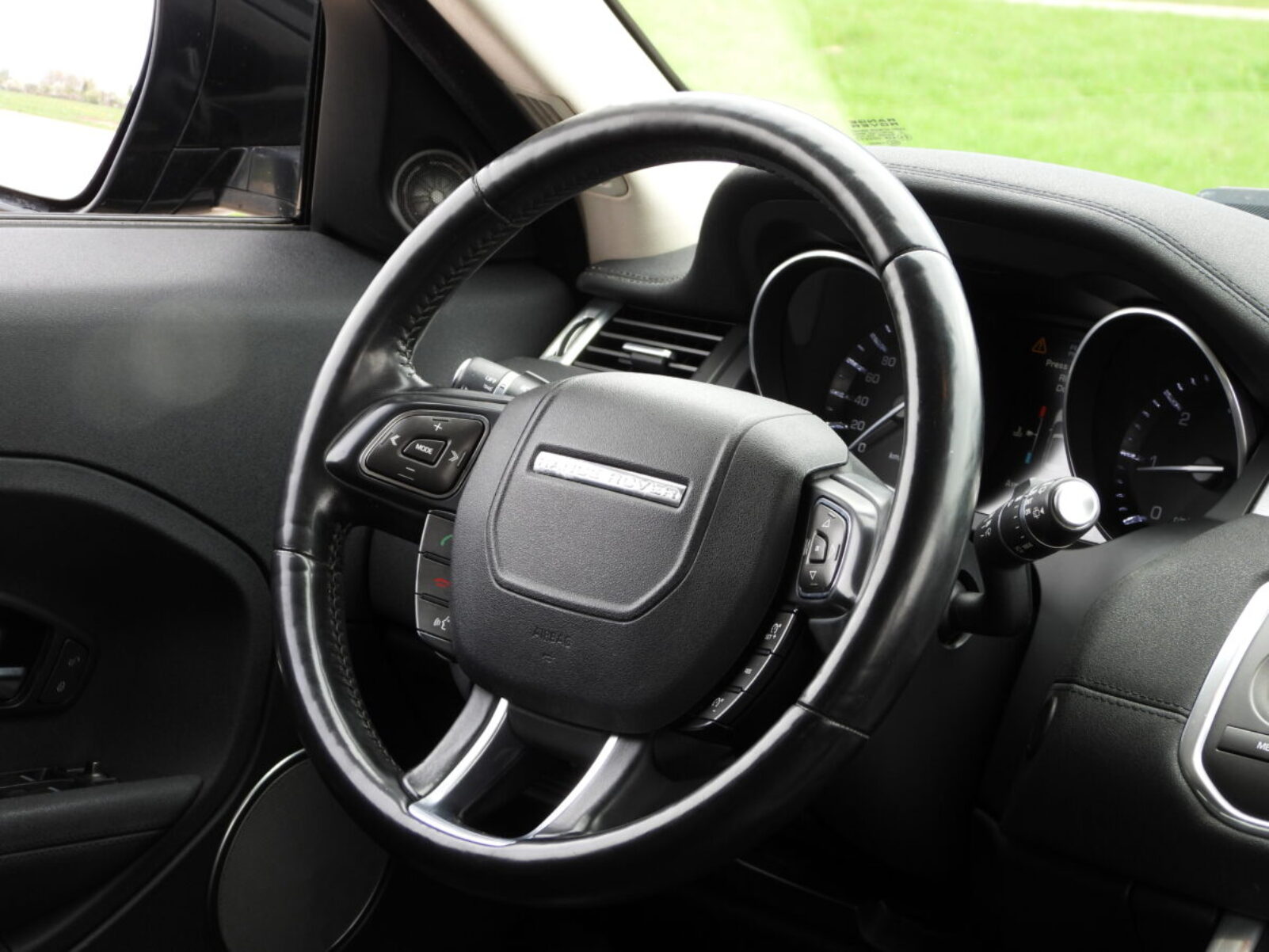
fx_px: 3117
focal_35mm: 85
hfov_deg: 23.0
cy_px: 476
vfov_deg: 17.4
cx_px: 634
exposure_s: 1/60
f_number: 3.5
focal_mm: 15.3
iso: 110
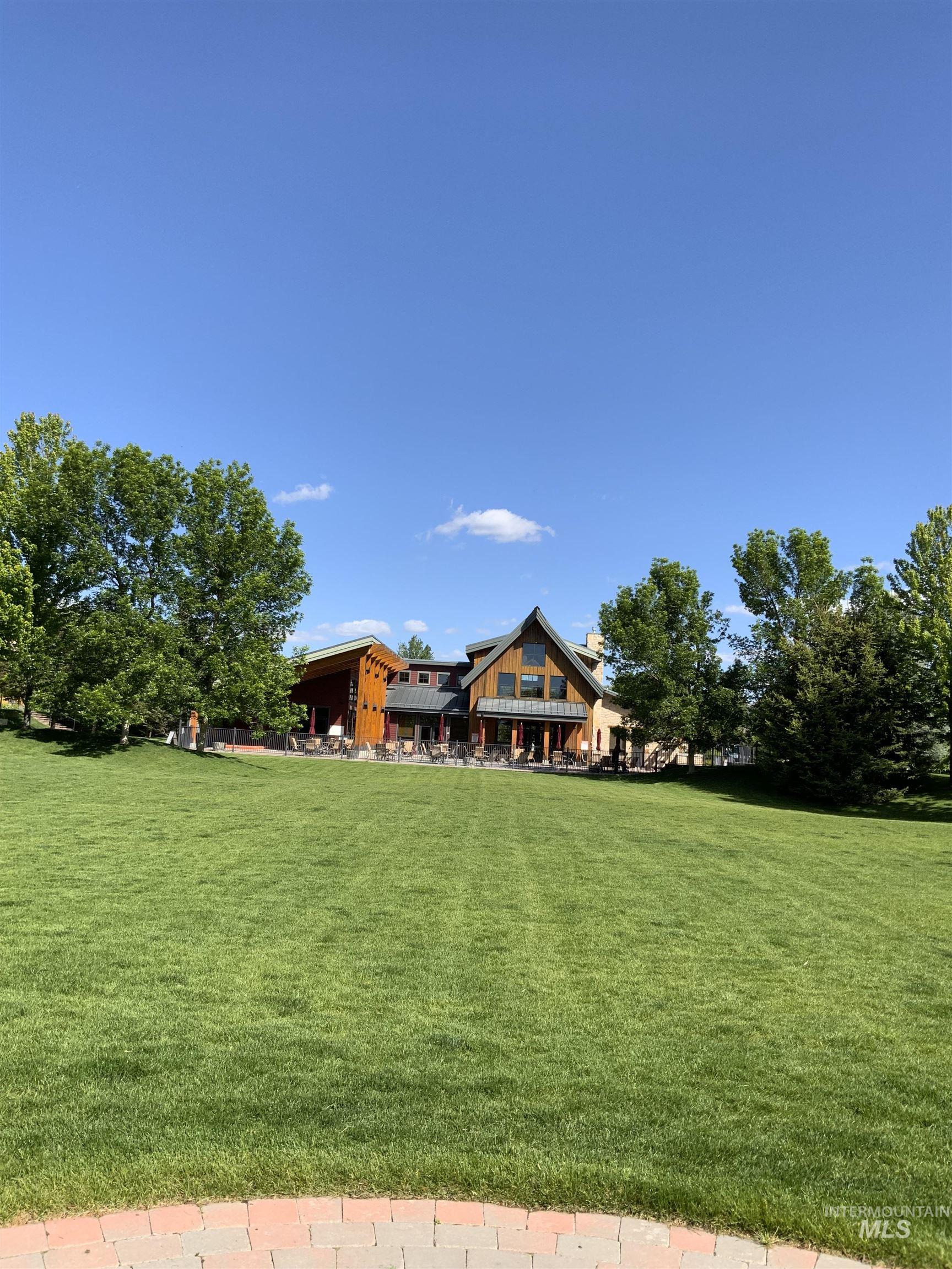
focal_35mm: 29
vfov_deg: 61.7
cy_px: 634
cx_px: 476
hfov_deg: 48.2
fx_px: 1063
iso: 16
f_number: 1.8
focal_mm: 3
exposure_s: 1/1534
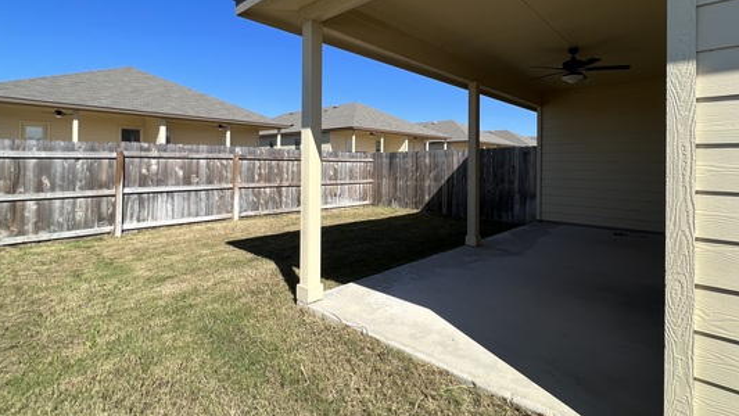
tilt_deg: +0.5
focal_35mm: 17
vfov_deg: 63.3
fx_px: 333
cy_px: 164
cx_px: 385
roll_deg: -0.7
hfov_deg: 95.9
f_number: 1.8
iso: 32
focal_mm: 1.57
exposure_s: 1/1508
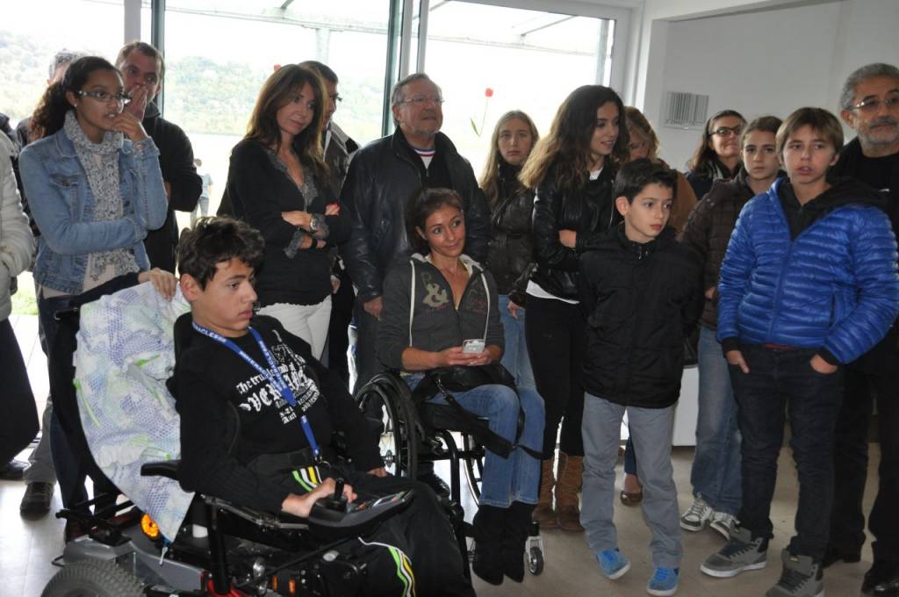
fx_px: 973
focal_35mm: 39
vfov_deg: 34.1
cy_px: 298
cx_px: 450
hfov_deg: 49.6
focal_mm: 26
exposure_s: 1/125
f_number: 4
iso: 800
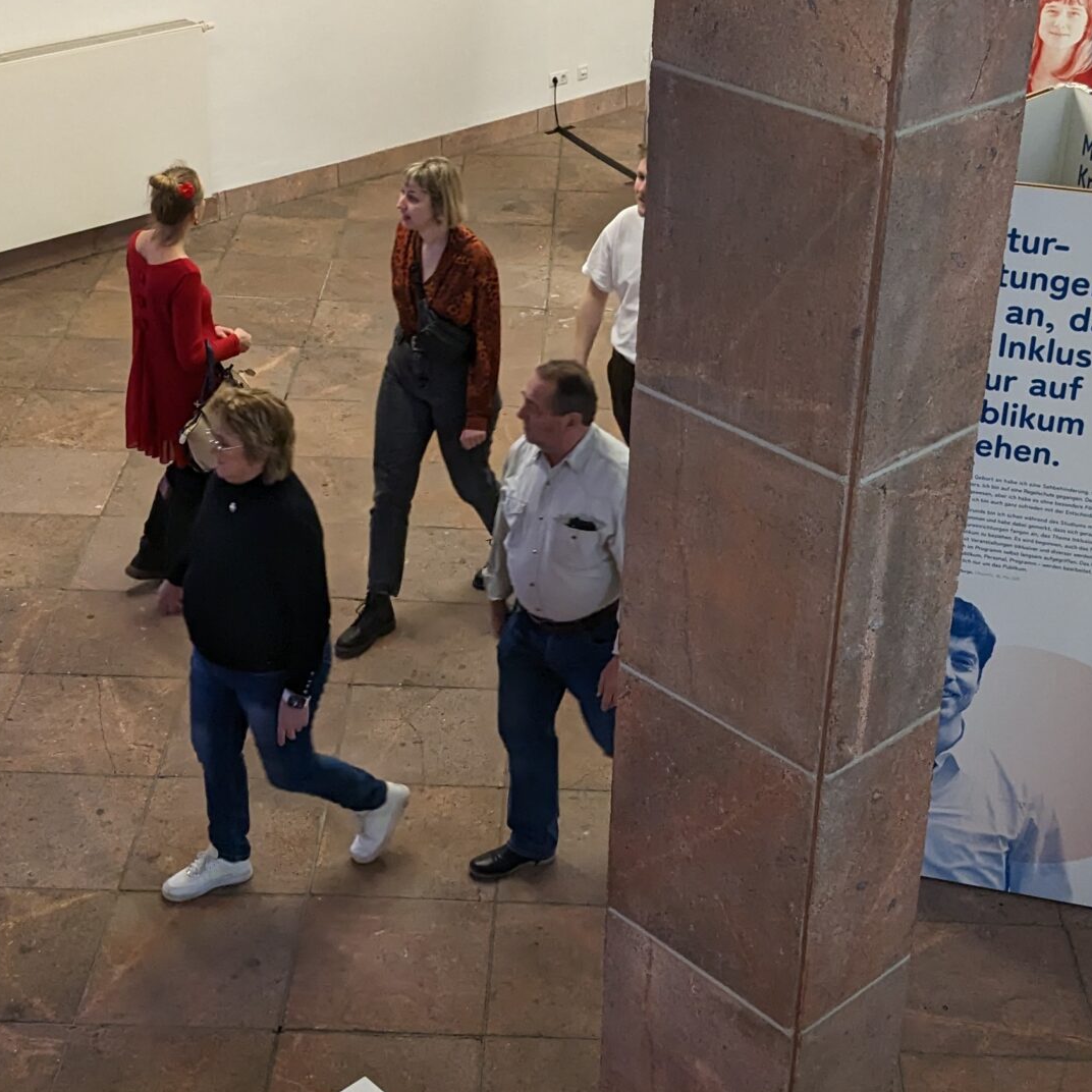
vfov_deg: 30.0
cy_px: 465
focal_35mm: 57
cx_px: 559
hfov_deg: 30.0
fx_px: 2034
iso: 254
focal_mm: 4.38
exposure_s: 1/99.9
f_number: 1.73
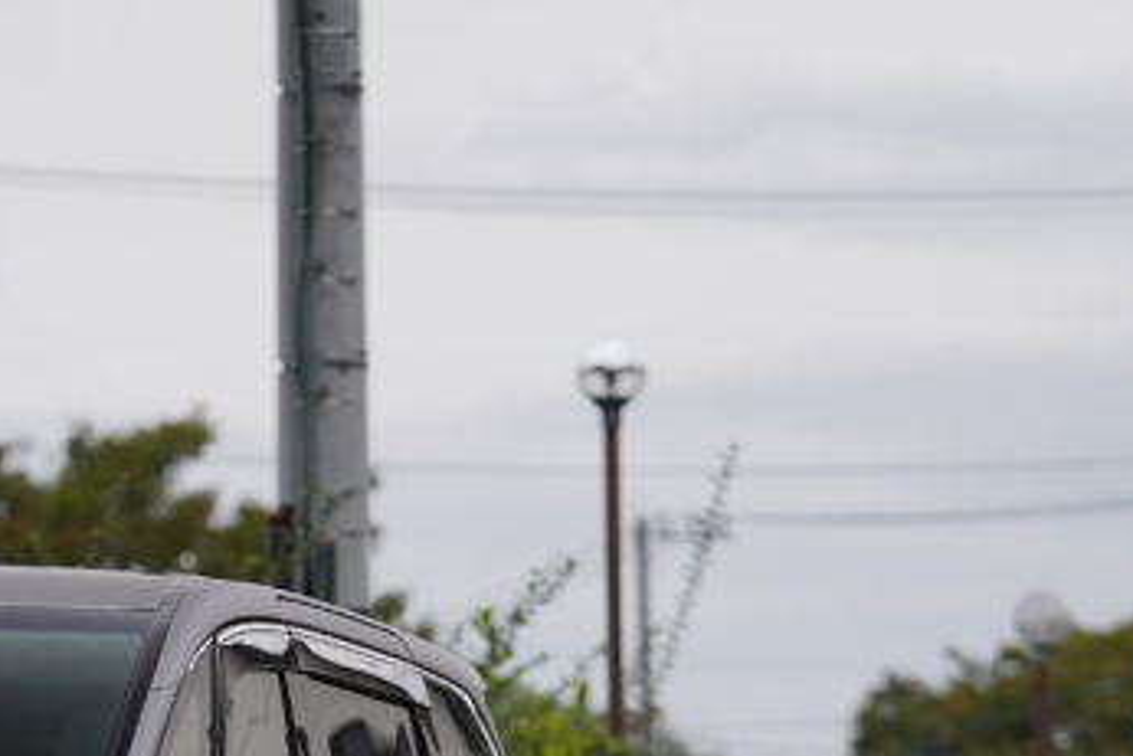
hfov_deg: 7.3
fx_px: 8847
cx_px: 124
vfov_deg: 4.9
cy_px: 931
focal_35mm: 281
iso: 500
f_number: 2.8
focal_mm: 95
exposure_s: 1/160
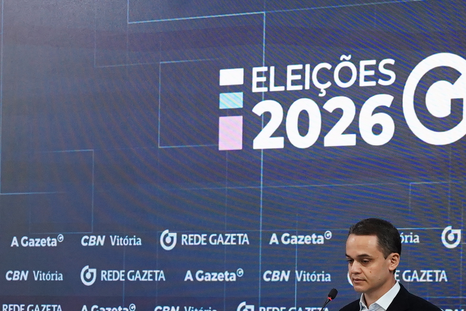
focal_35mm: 145
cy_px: 394
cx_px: 232
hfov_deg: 14.2
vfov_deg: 9.3
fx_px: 1871
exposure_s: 1/125
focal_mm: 39.7
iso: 2500
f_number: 5.6
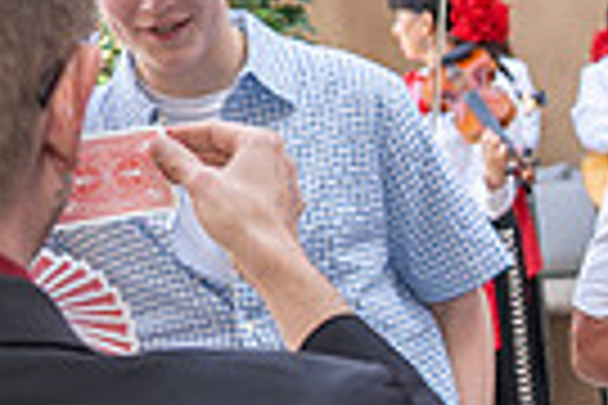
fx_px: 1739
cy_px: 308
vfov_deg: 13.2
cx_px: 752
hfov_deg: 18.6
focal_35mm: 103
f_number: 4
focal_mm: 24
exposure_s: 1/200
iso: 320
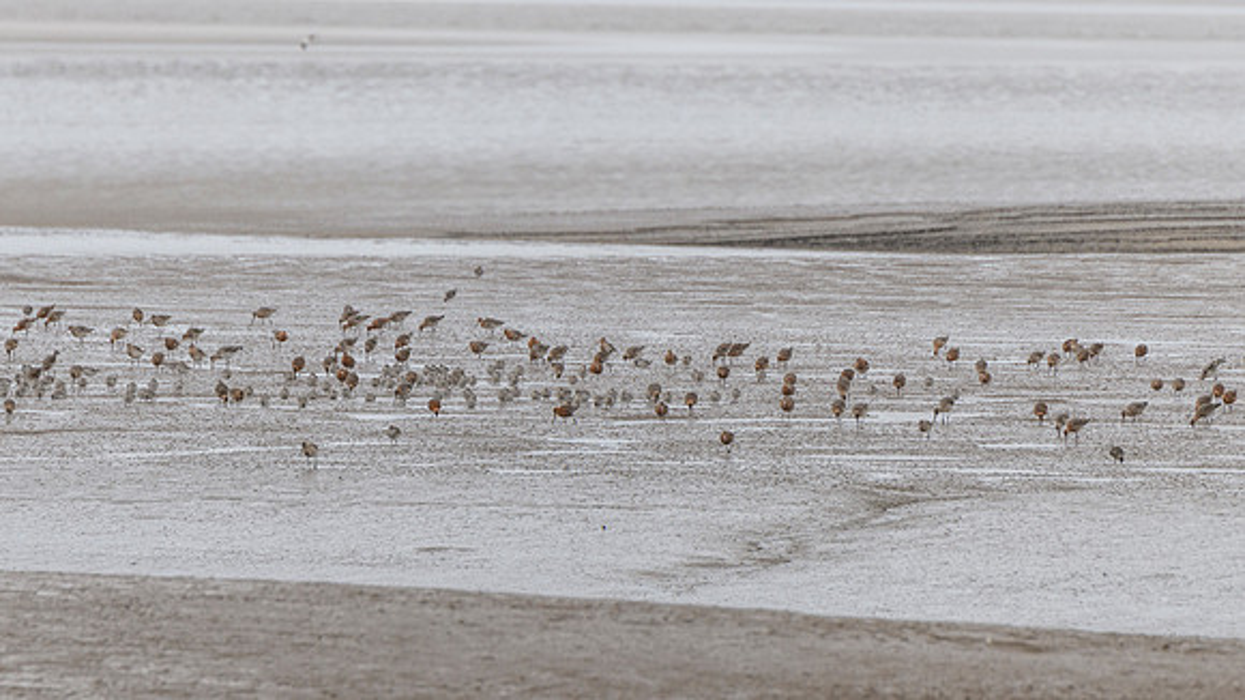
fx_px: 18775
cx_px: 573
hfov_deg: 3.8
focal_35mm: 569
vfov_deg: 2.1
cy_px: 375
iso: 560
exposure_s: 1/1600
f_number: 6.3
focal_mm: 400
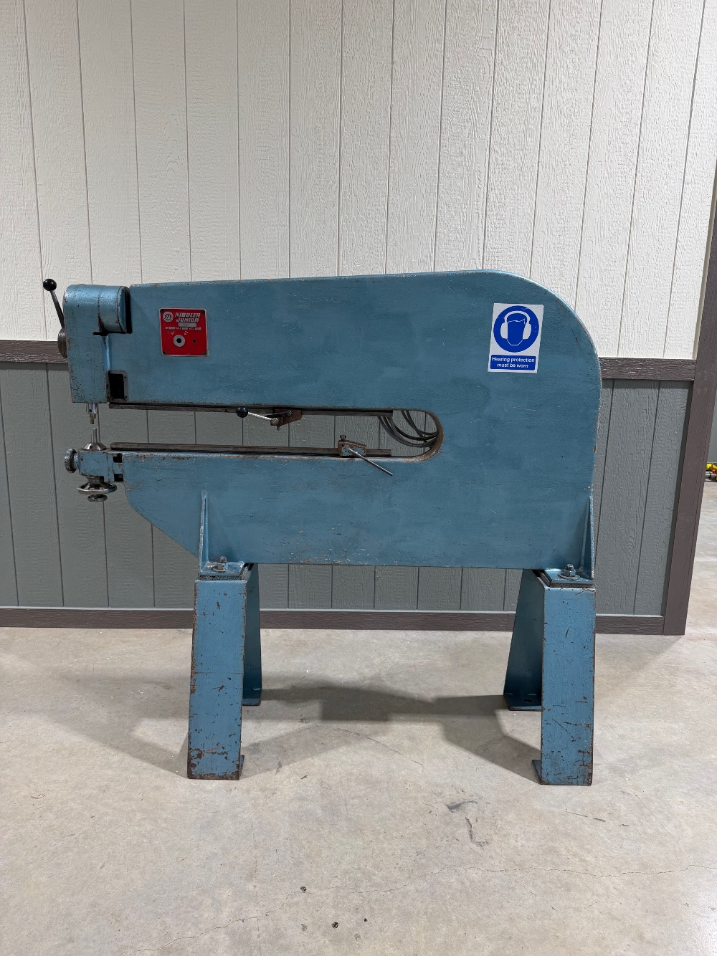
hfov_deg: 56.8
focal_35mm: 24
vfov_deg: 71.6
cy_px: 478
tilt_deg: -11.9
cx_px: 358
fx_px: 663
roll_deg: -2.1
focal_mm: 6.76
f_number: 1.78
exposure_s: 1/120
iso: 125
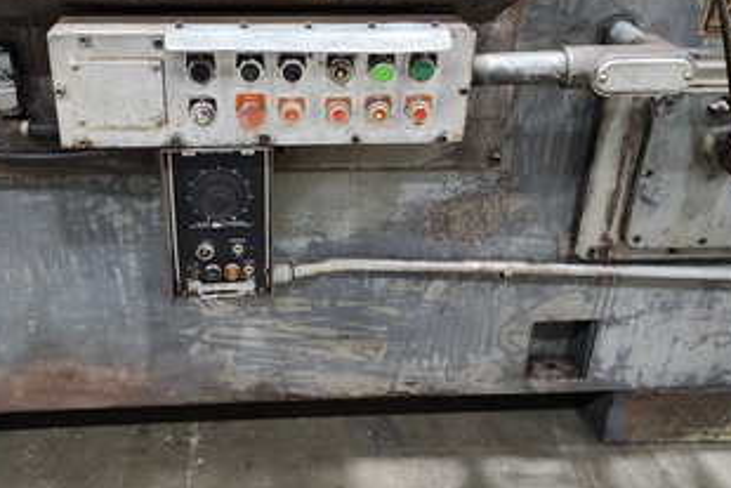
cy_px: 127
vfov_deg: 35.3
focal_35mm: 37
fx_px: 752
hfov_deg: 51.7
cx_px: 311
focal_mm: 6.4
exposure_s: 1/24
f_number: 1.8
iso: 500
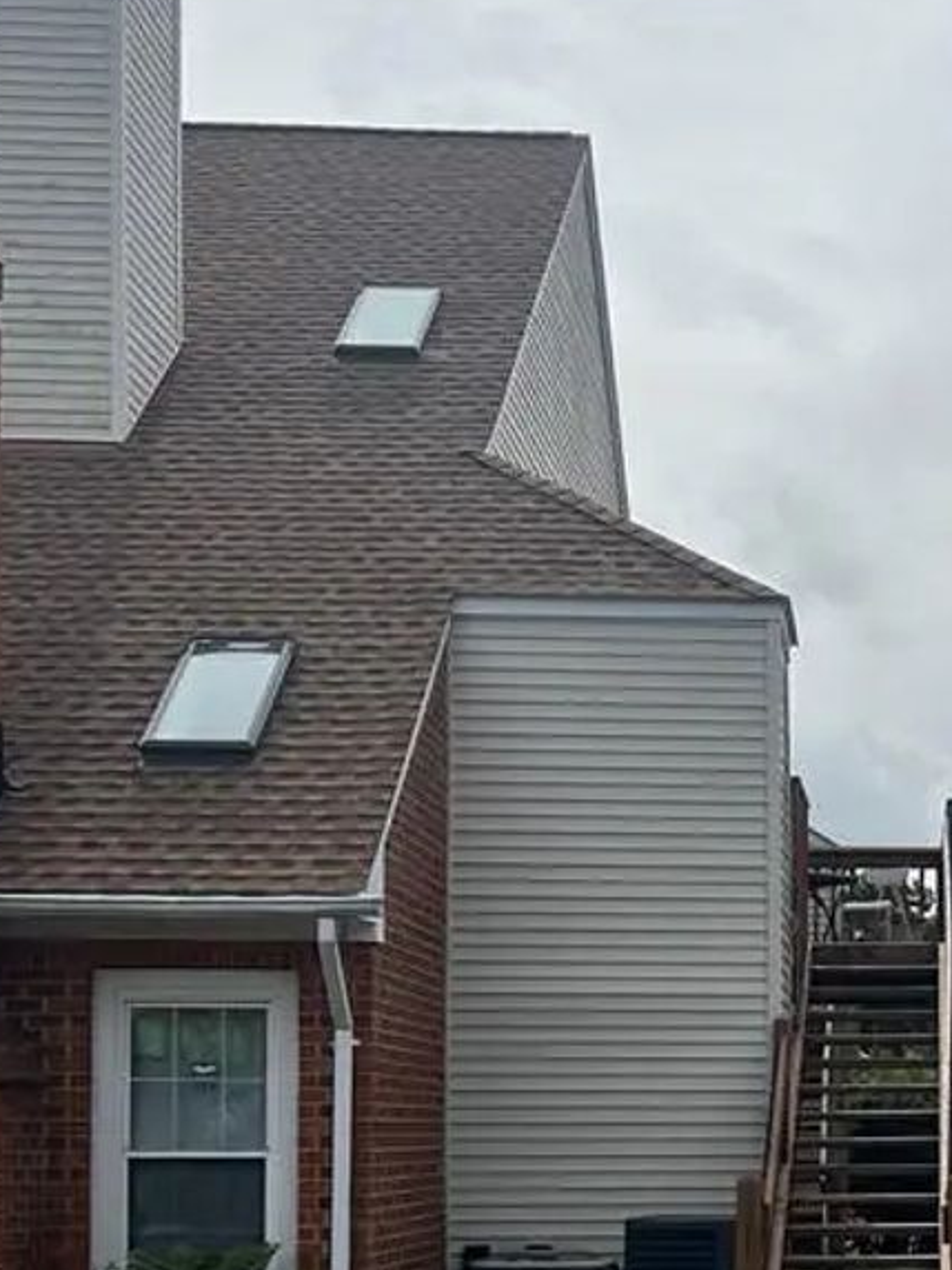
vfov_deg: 30.1
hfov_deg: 22.2
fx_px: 2273
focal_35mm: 62
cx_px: 1067
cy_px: 1091
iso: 50
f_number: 1.5
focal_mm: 5.7
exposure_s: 1/9434
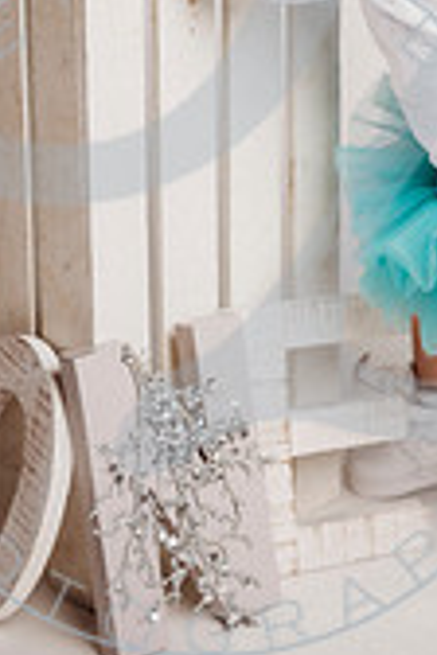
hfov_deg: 13.3
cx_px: 382
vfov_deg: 19.4
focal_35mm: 102
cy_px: 0
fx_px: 1857
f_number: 2.8
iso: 100
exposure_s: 1/400
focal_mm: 38
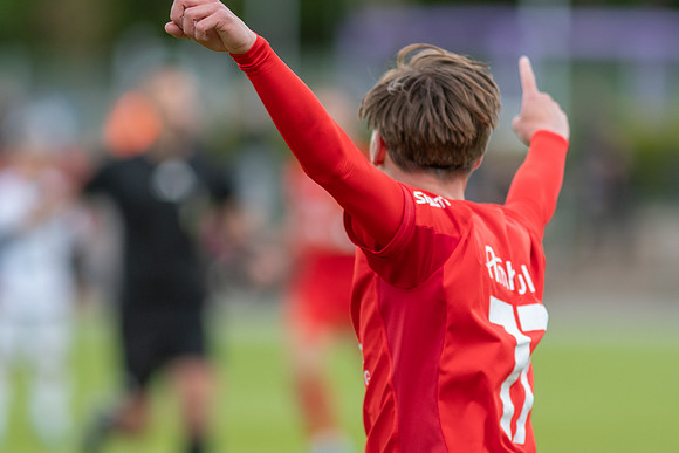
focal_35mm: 450
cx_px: 340
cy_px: 226
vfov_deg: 3.1
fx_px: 8489
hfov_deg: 4.6
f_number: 3.2
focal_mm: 300
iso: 900
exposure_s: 1/1600
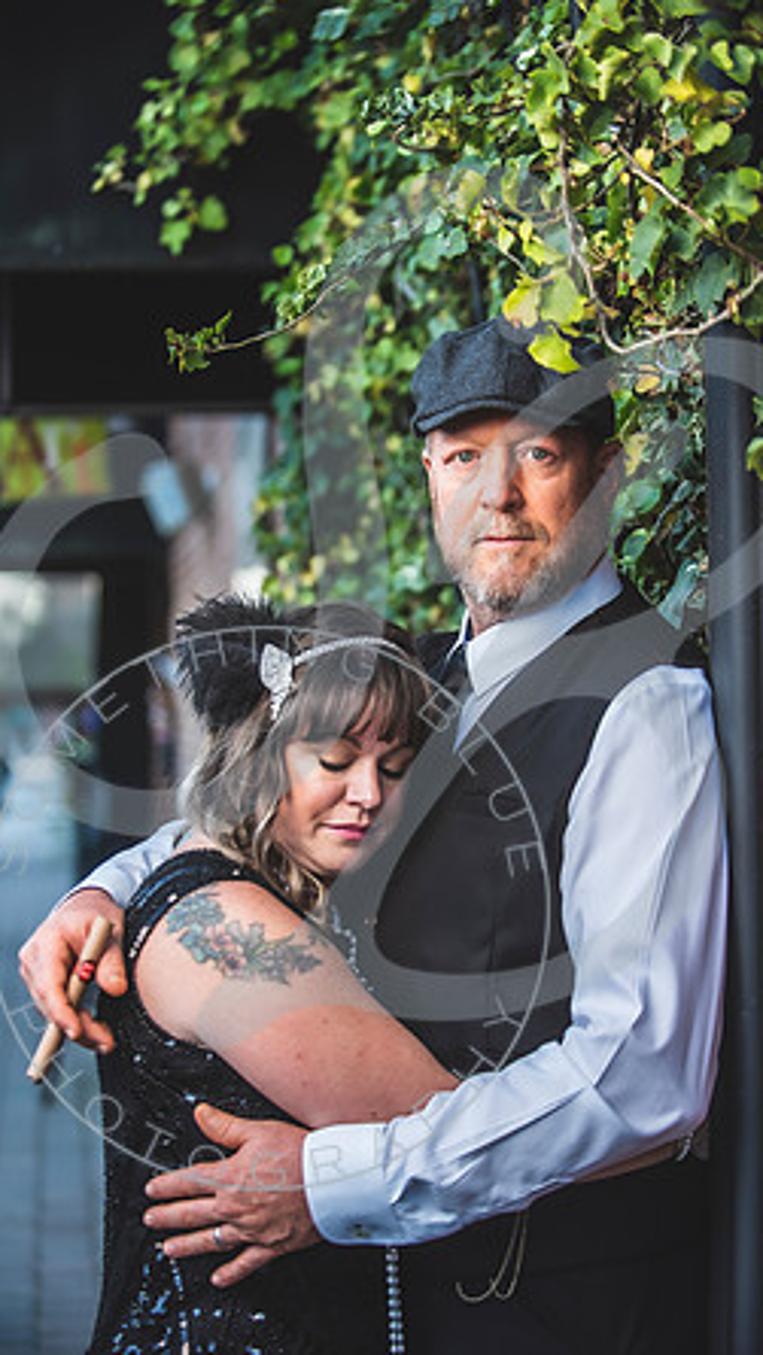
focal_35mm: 74
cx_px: 404
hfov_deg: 16.3
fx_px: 2661
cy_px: 678
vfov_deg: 28.6
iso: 100
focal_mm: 70
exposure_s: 1/250
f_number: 2.8
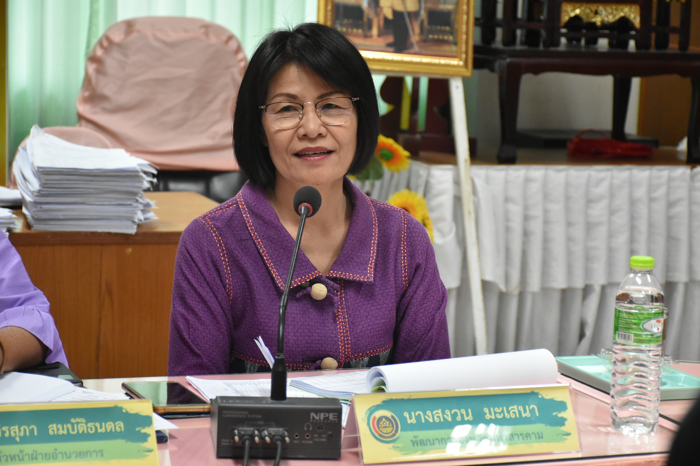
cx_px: 350
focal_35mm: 105
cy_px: 233
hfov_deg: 19.5
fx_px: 2042
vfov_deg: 13.0
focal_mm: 70
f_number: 5
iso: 3200
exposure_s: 1/160
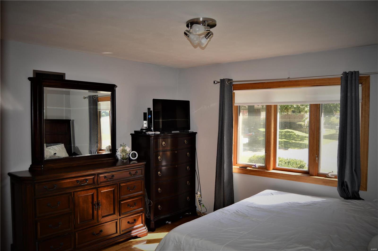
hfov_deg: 67.4
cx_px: 189
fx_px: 283
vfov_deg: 47.8
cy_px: 126
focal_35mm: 27
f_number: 4
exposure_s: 1/125
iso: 110
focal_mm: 18
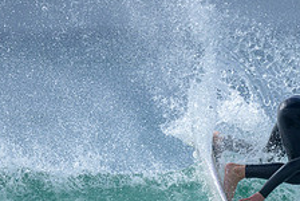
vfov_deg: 0.7
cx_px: 240
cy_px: 237
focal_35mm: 2069
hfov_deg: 1.0
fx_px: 17264
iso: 280
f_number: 6.3
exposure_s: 1/2000
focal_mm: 800
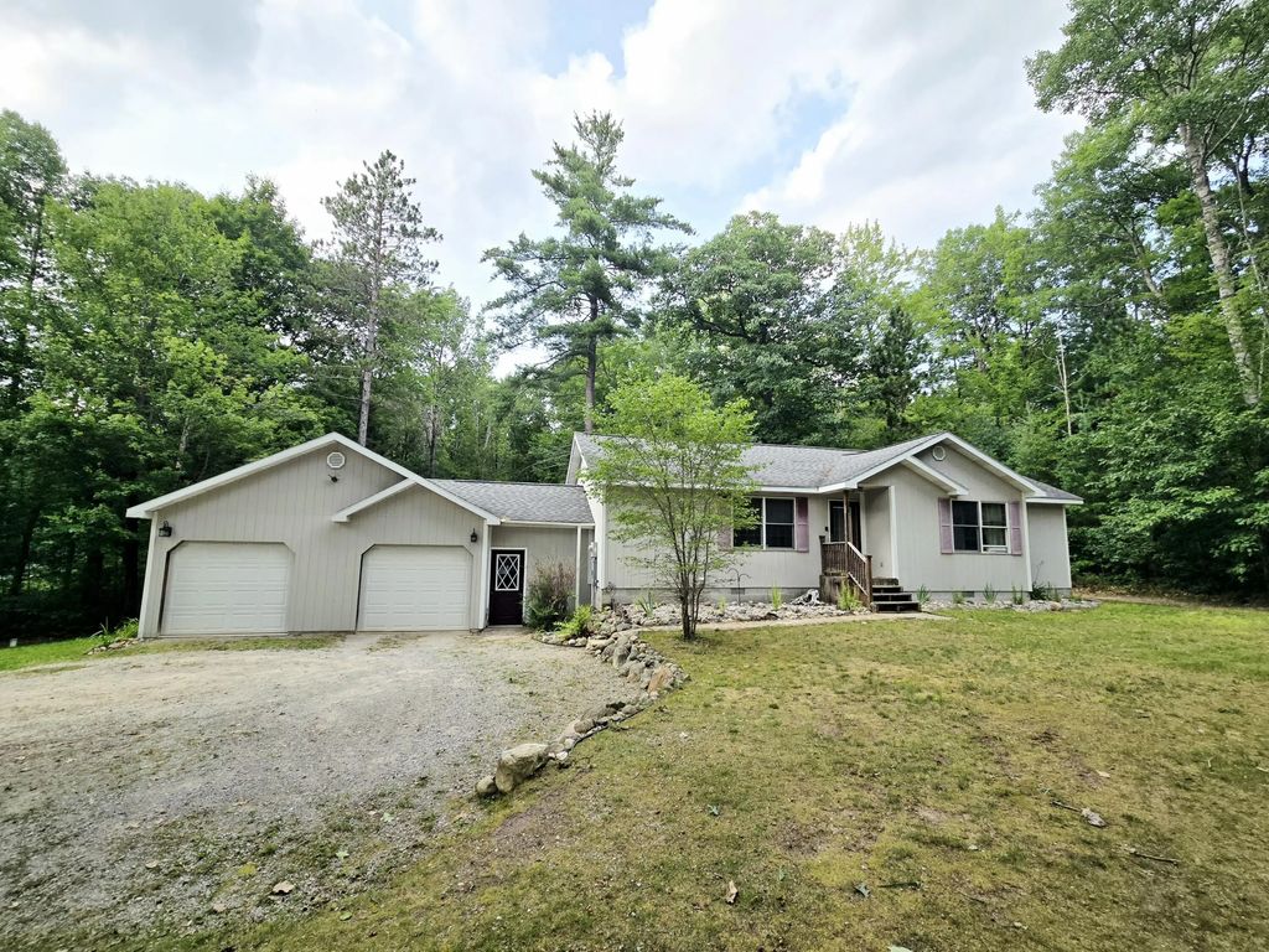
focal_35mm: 13
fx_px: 477
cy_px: 476
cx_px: 634
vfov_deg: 89.9
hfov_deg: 106.2
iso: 50
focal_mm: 2.2
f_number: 2.2
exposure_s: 1/714
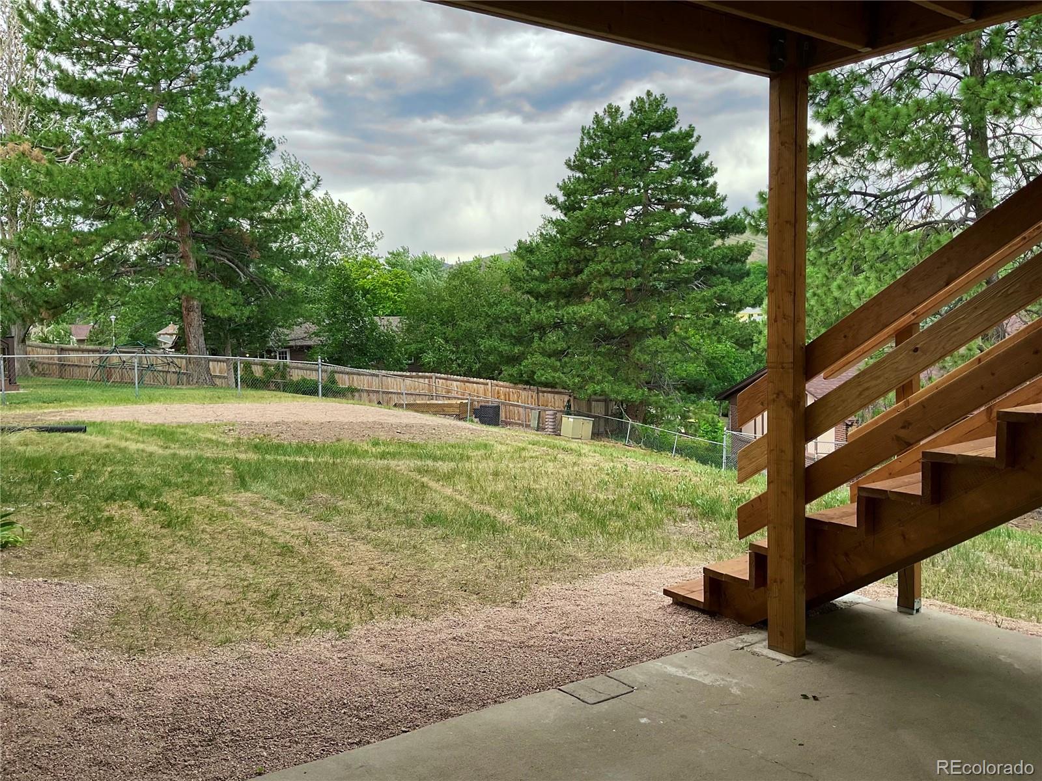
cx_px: 521
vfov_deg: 48.2
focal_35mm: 29
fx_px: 873
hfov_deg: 61.7
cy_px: 390
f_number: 1.8
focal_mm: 3
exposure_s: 1/171
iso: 16
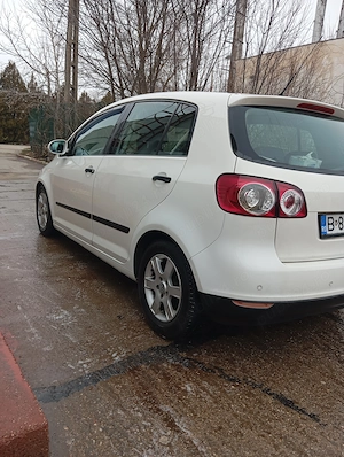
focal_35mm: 28
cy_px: 228
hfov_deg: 49.9
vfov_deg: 63.4
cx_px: 172
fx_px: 370
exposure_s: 1/100
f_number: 1.8
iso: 115
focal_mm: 4.22
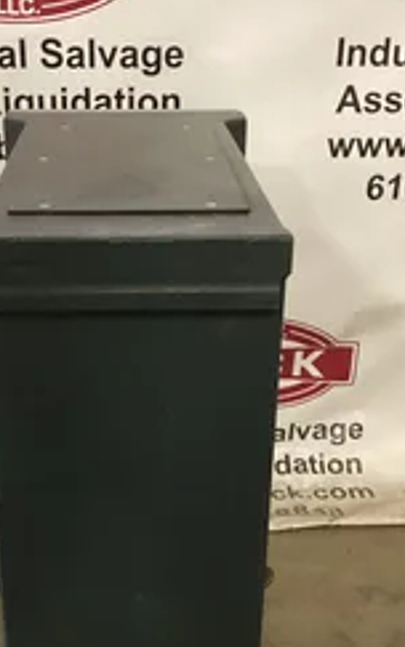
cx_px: 147
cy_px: 450
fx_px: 953
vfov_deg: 37.0
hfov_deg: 23.9
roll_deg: +1.9
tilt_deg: -26.7
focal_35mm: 54
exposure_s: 1/25
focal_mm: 3.3
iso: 400
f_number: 2.4
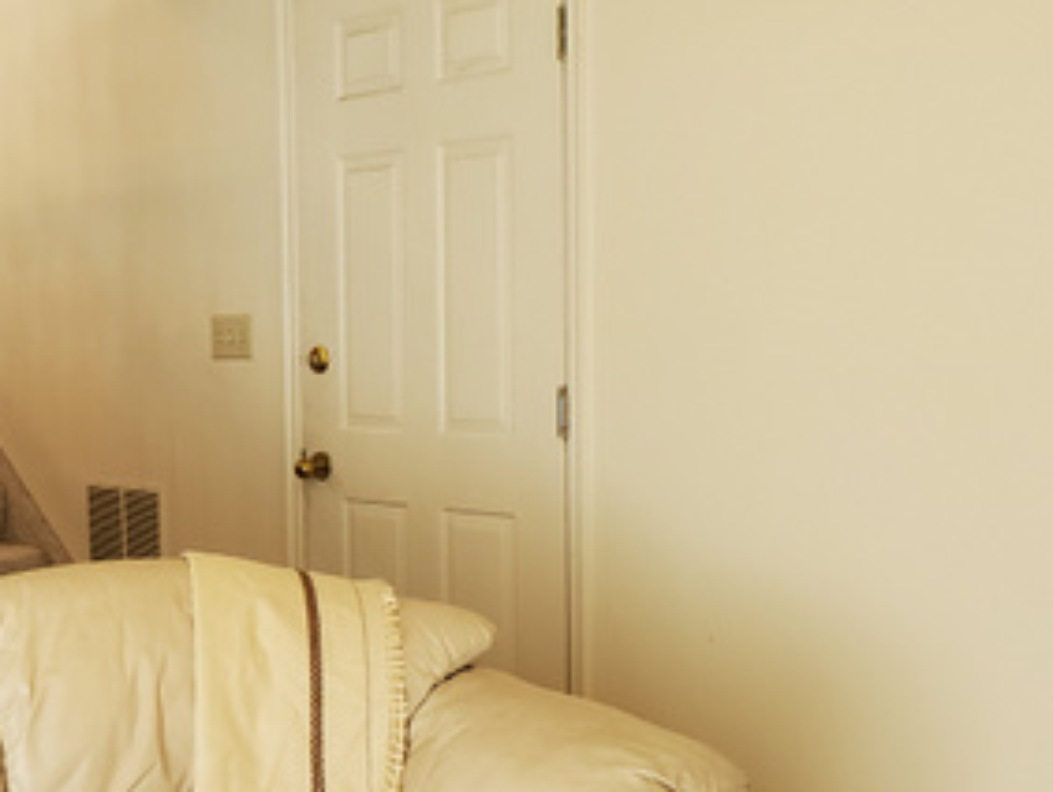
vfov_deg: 24.8
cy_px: 493
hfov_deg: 30.8
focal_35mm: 59
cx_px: 49
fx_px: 1796
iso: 200
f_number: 2.4
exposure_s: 1/40
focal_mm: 4.3
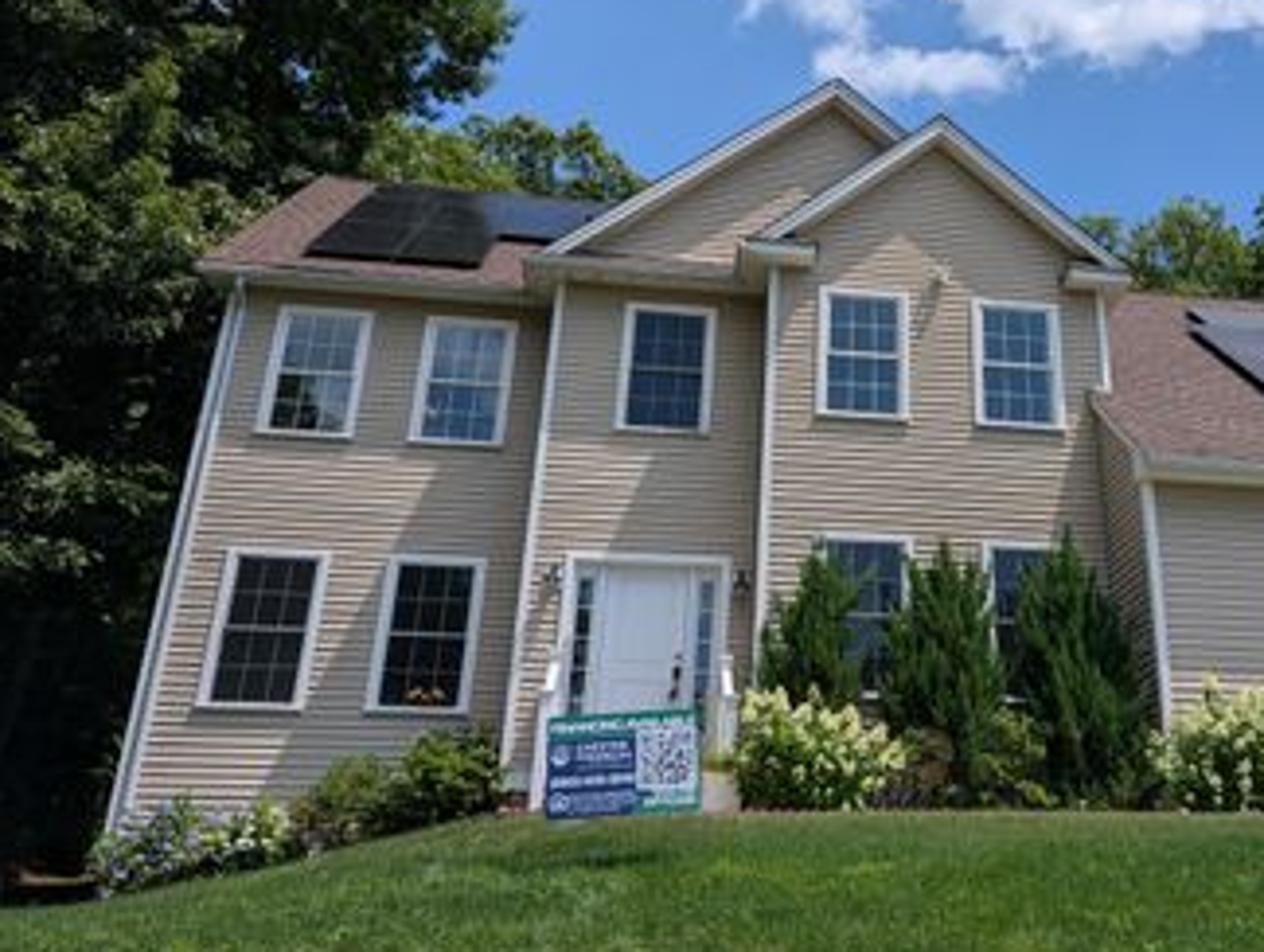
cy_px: 300
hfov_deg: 48.7
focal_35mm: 37
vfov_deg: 38.2
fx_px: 1353
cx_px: 897
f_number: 1.68
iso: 22
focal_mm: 6.9
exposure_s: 1/2088
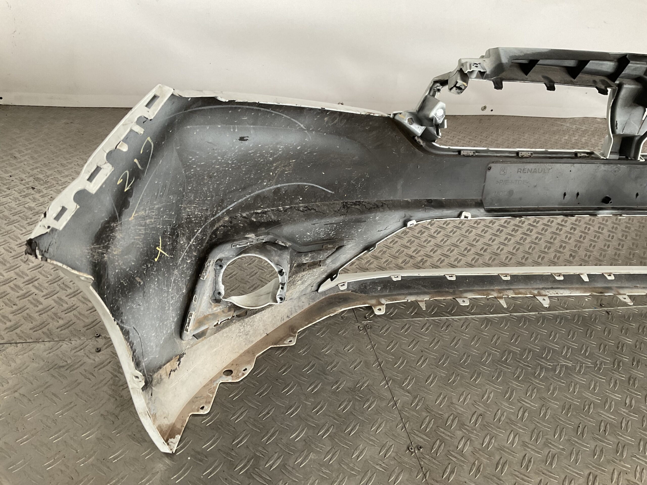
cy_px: 242
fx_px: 542
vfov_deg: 48.2
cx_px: 324
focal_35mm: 29
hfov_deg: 61.7
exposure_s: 1/60
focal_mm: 3
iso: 100
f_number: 1.8
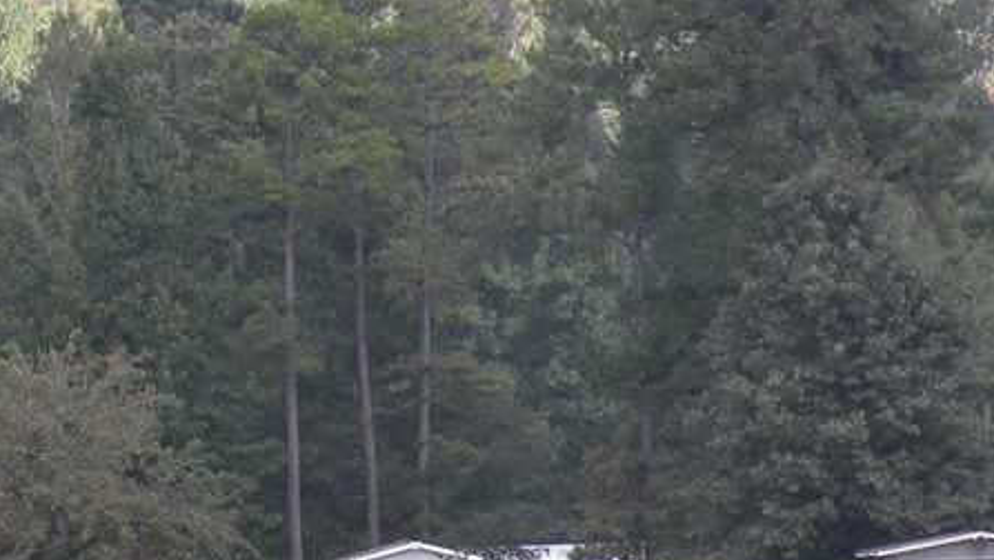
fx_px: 13977
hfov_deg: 4.1
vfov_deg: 2.3
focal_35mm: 530
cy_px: 407
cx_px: 265
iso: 64
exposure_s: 1/153
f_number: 4.5
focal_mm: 30.1
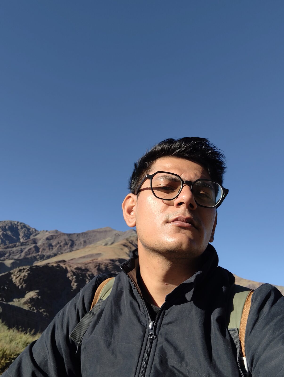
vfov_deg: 61.6
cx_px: 142
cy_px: 188
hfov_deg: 48.3
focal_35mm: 29
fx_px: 316
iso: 50
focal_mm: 3.61
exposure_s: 1/324
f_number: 2.2
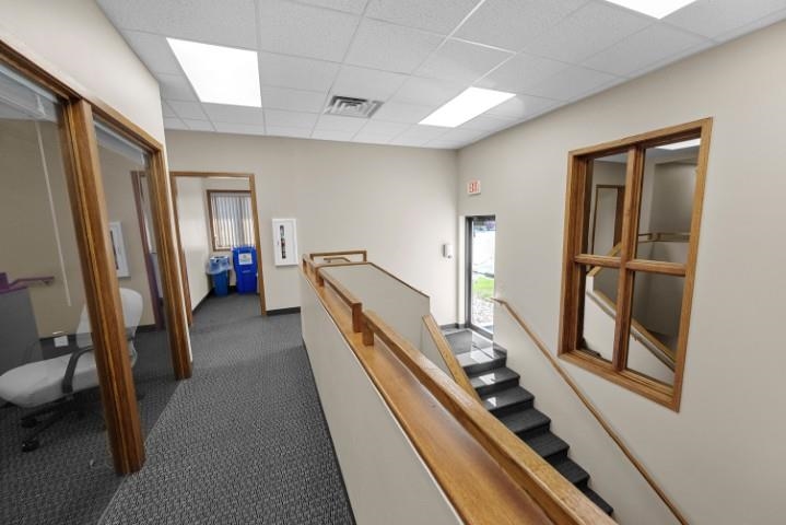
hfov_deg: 104.2
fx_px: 306
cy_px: 262
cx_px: 393
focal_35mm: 14
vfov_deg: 81.3
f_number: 6.3
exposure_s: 1/50
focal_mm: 14
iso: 400
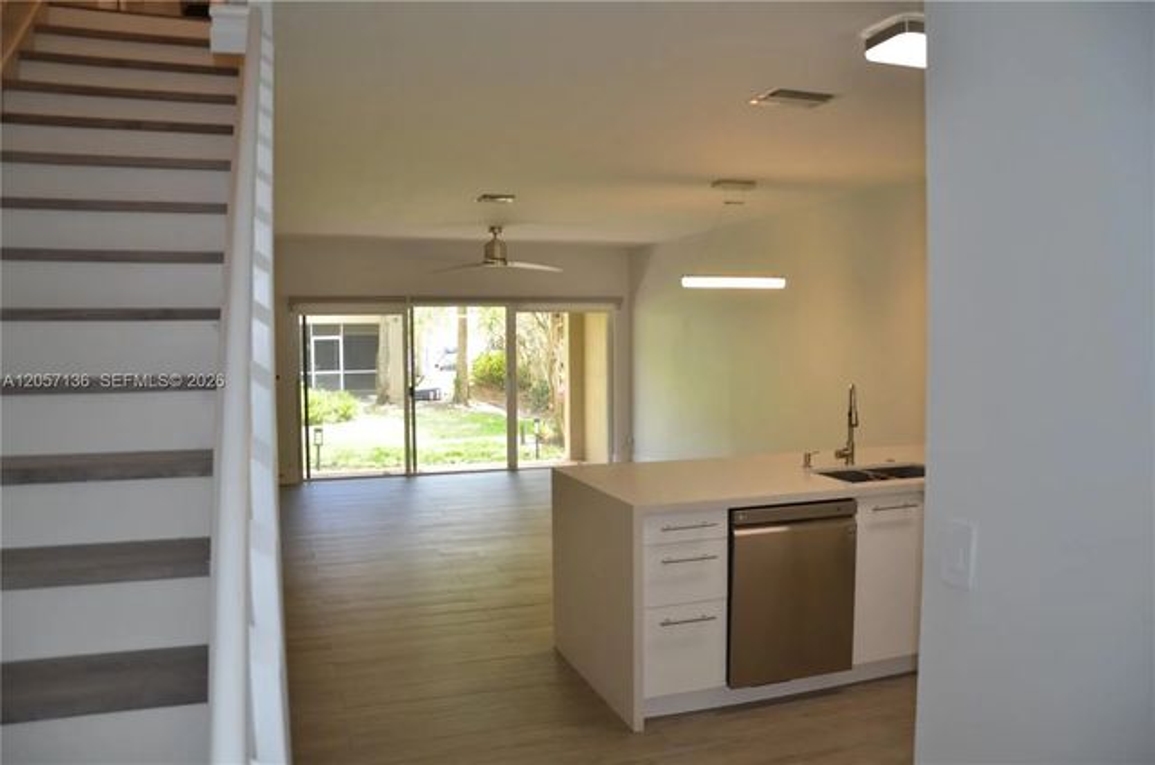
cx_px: 578
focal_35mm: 27
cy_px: 382
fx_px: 865
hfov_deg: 67.5
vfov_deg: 47.7
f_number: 3.5
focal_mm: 18
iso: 400
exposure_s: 1/100
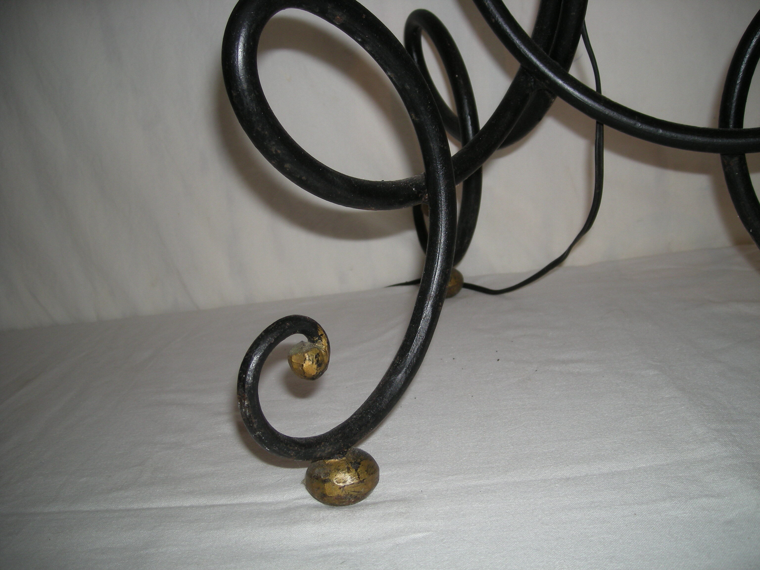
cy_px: 285
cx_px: 380
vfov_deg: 40.7
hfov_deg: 52.6
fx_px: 768
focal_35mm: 35
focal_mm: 5.7
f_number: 2.8
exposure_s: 1/30
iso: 50
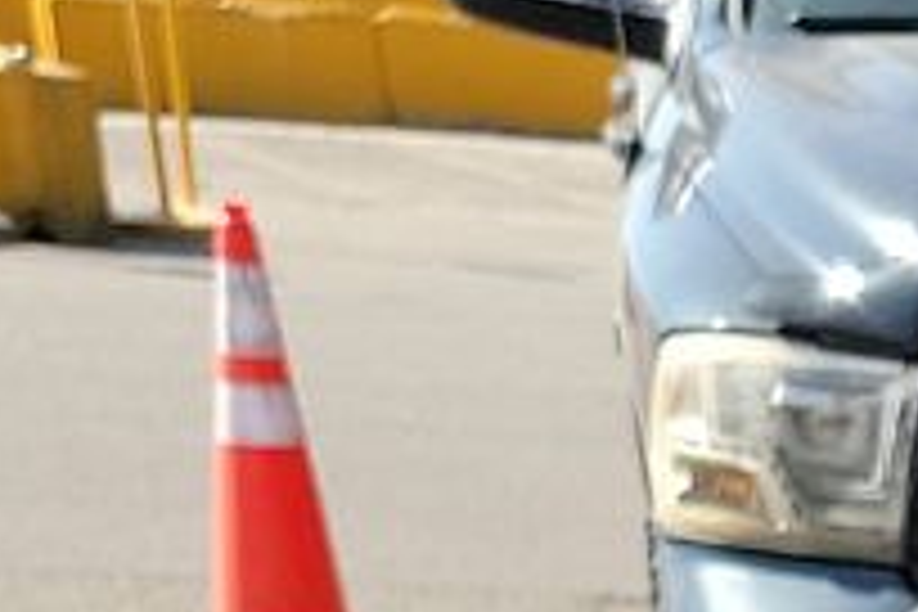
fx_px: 4998
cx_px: 2484
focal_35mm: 196
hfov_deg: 9.0
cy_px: 2560
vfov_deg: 5.8
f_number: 1.8
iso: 50
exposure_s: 1/429
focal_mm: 6.7
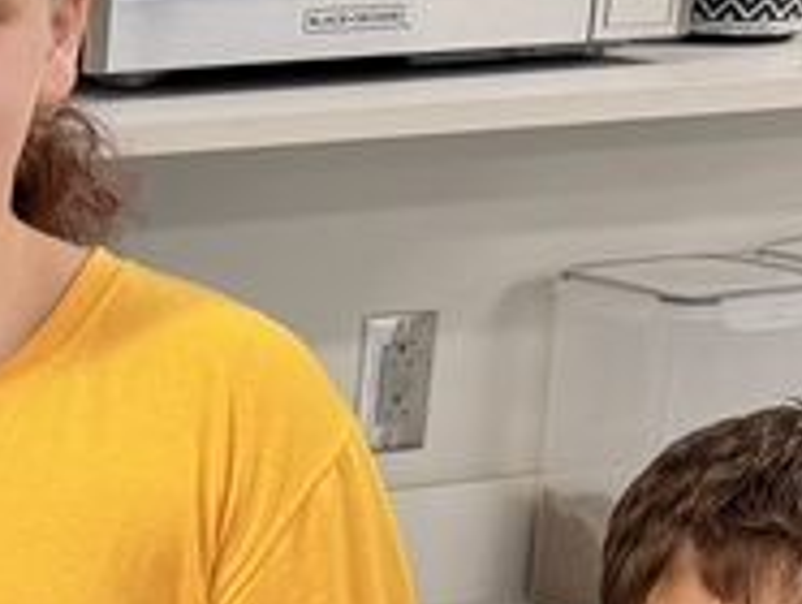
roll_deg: +2.0
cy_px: 1070
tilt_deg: -24.3
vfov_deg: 10.6
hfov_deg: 13.6
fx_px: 3062
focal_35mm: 132
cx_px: -569
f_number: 1.78
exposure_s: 1/100
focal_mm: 6.76
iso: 160
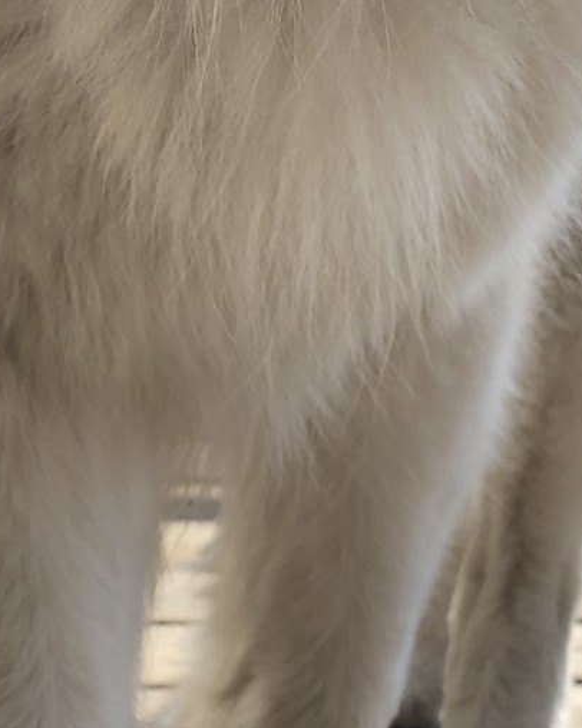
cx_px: 216
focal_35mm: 120
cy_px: -128
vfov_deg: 15.5
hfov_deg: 12.8
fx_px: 2585
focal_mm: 6
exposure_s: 1/706
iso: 16
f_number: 2.4
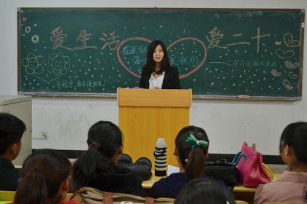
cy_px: 102
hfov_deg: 41.1
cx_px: 154
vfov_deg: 28.1
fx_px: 409
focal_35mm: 48
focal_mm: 32
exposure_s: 1/40
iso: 400
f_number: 4.8
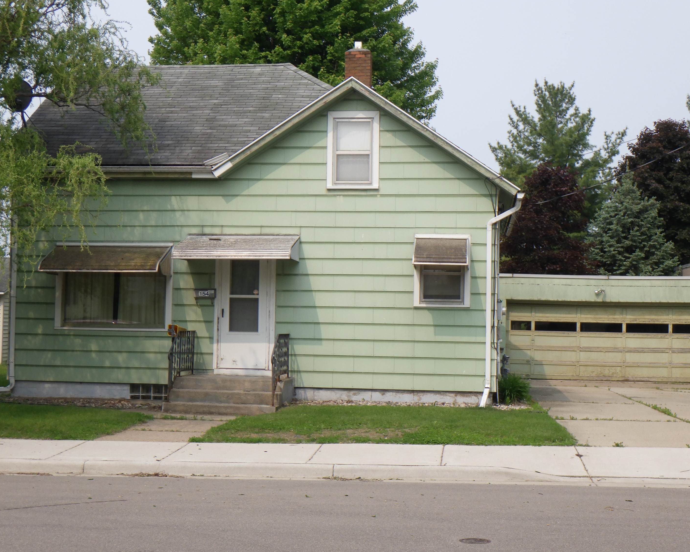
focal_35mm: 54
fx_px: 1103
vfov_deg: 28.1
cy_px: 275
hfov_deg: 34.7
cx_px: 352
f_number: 5.3
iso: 125
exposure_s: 1/500
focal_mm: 9.1
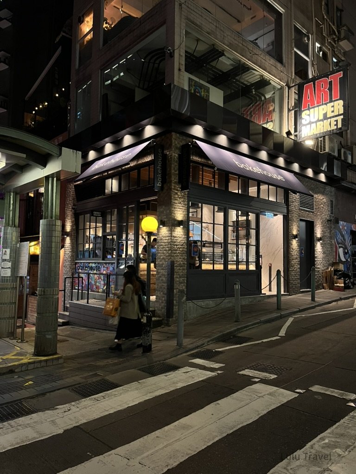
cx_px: 178
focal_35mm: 26
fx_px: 357
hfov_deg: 53.1
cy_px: 237
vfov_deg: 67.3
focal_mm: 5.1
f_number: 1.6
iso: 320
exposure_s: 1/50
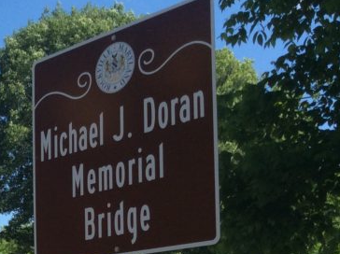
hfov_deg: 19.9
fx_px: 883
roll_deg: +0.5
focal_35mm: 90
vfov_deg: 15.6
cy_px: 325
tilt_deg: +3.0
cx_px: -107
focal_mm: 3.3
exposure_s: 1/969
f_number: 2.4
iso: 32
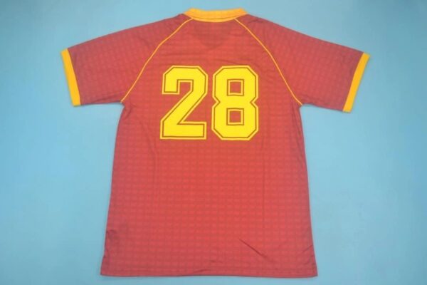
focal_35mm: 33
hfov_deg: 57.2
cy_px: 142
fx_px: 391
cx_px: 214
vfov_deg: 40.0
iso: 200
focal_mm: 22
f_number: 3.8
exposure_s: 1/80
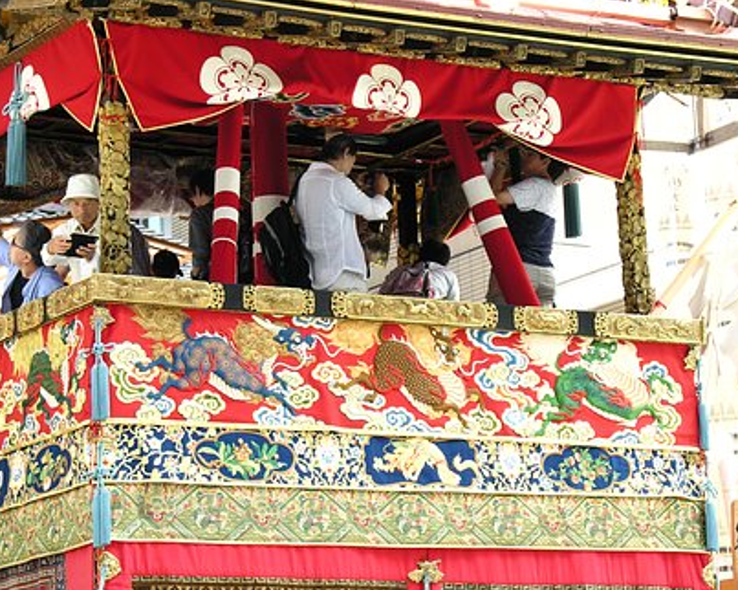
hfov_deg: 14.9
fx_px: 2816
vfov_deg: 12.0
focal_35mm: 129
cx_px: 295
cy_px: 273
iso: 50
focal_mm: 26.5
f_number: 4.2
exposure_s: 1/47.5
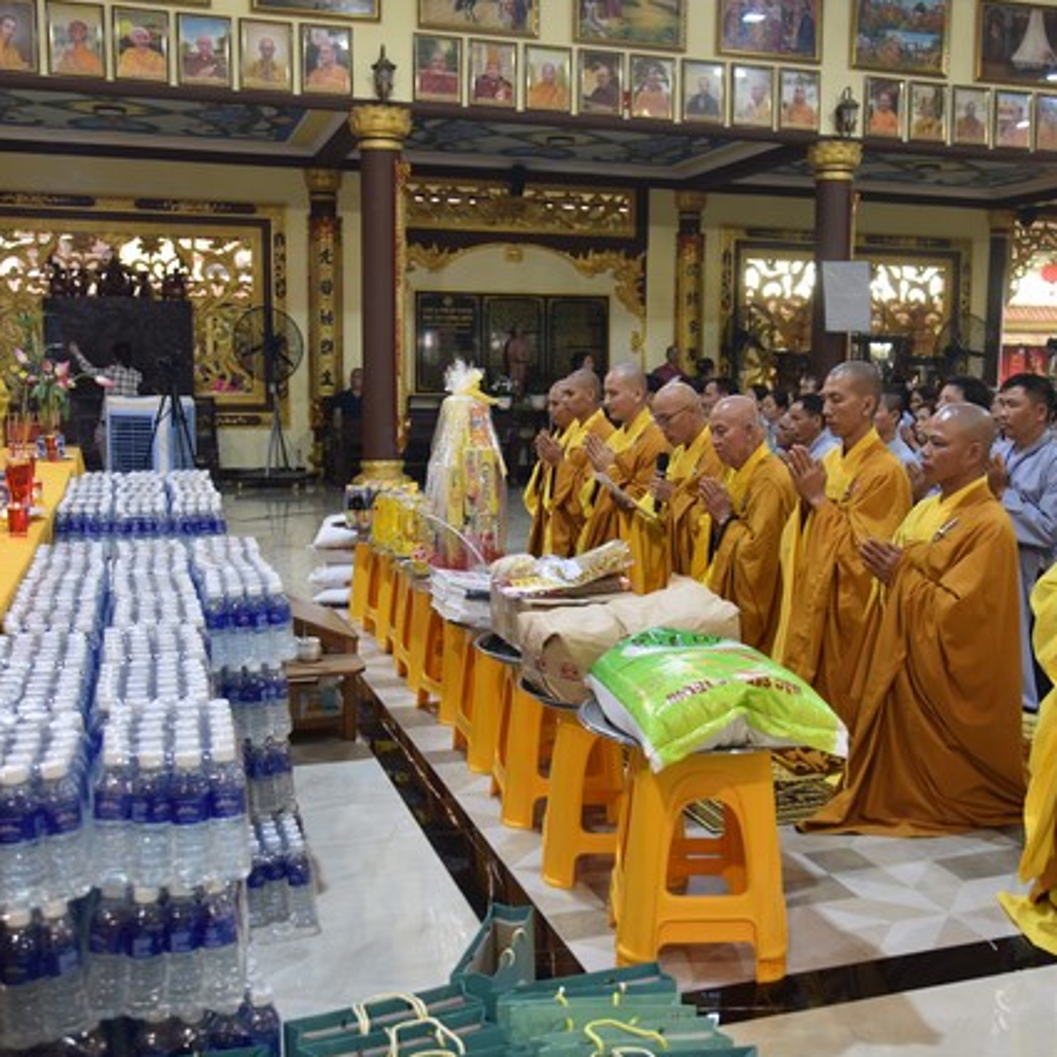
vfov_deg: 42.8
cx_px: 604
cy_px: 537
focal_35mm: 39
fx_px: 1347
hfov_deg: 42.7
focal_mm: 30
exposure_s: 1/60
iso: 1000
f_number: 4
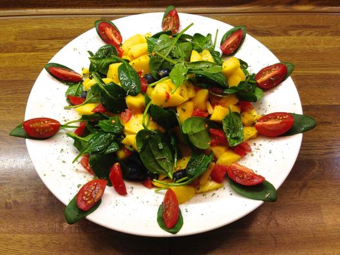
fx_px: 324
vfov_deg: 42.9
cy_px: 128
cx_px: 170
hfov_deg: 55.4
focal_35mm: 33
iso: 64
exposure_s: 1/40
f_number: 2.4
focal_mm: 4.12
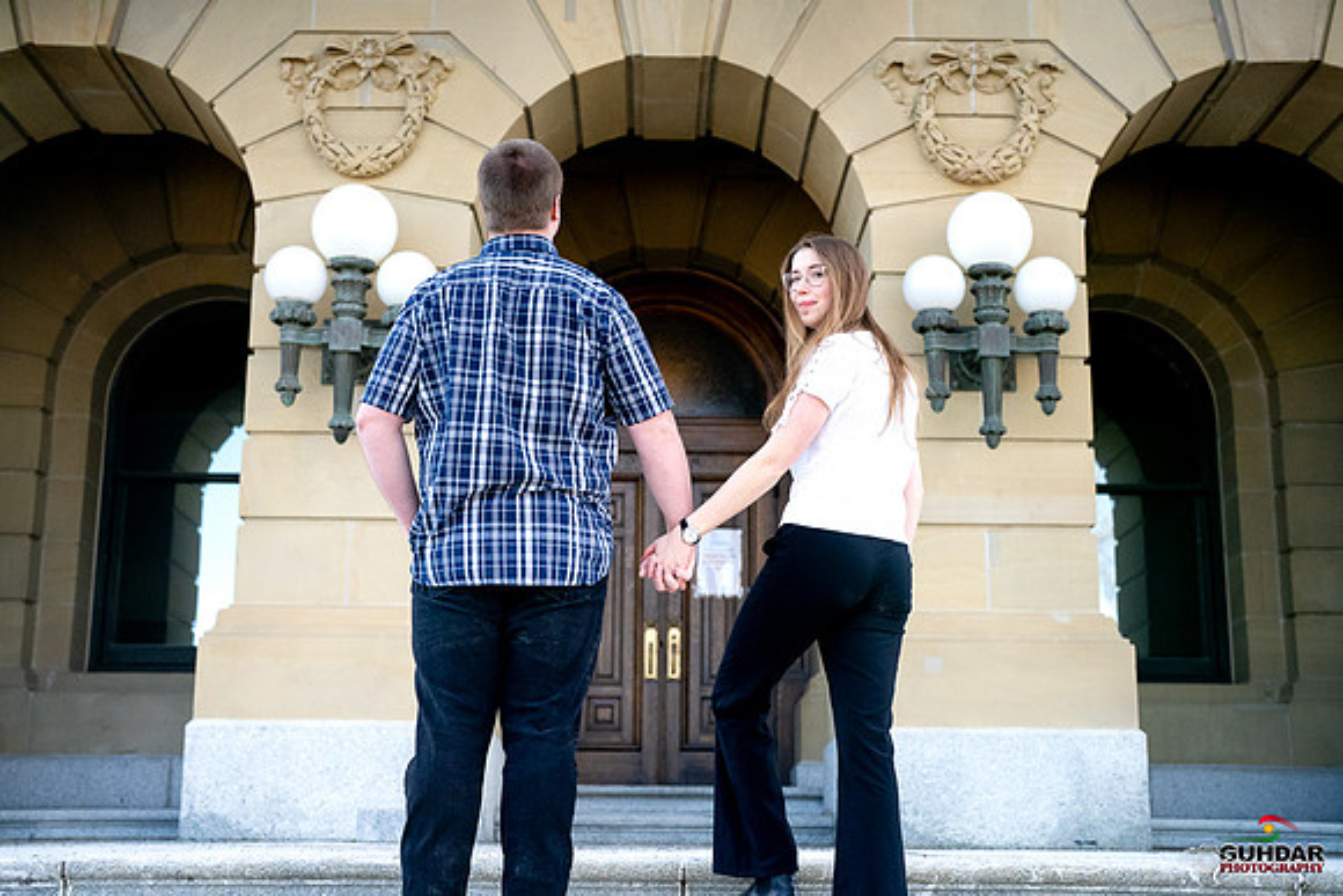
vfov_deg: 27.0
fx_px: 1866
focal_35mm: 50
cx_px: 672
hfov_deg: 39.6
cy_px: 448
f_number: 3.5
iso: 6400
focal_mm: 50
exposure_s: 1/8000
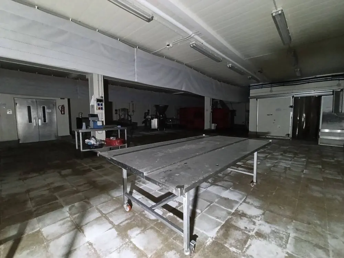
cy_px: 129
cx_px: 172
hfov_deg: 98.2
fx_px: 149
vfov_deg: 81.7
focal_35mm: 15
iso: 800
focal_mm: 1.65
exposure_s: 1/25
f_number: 2.2
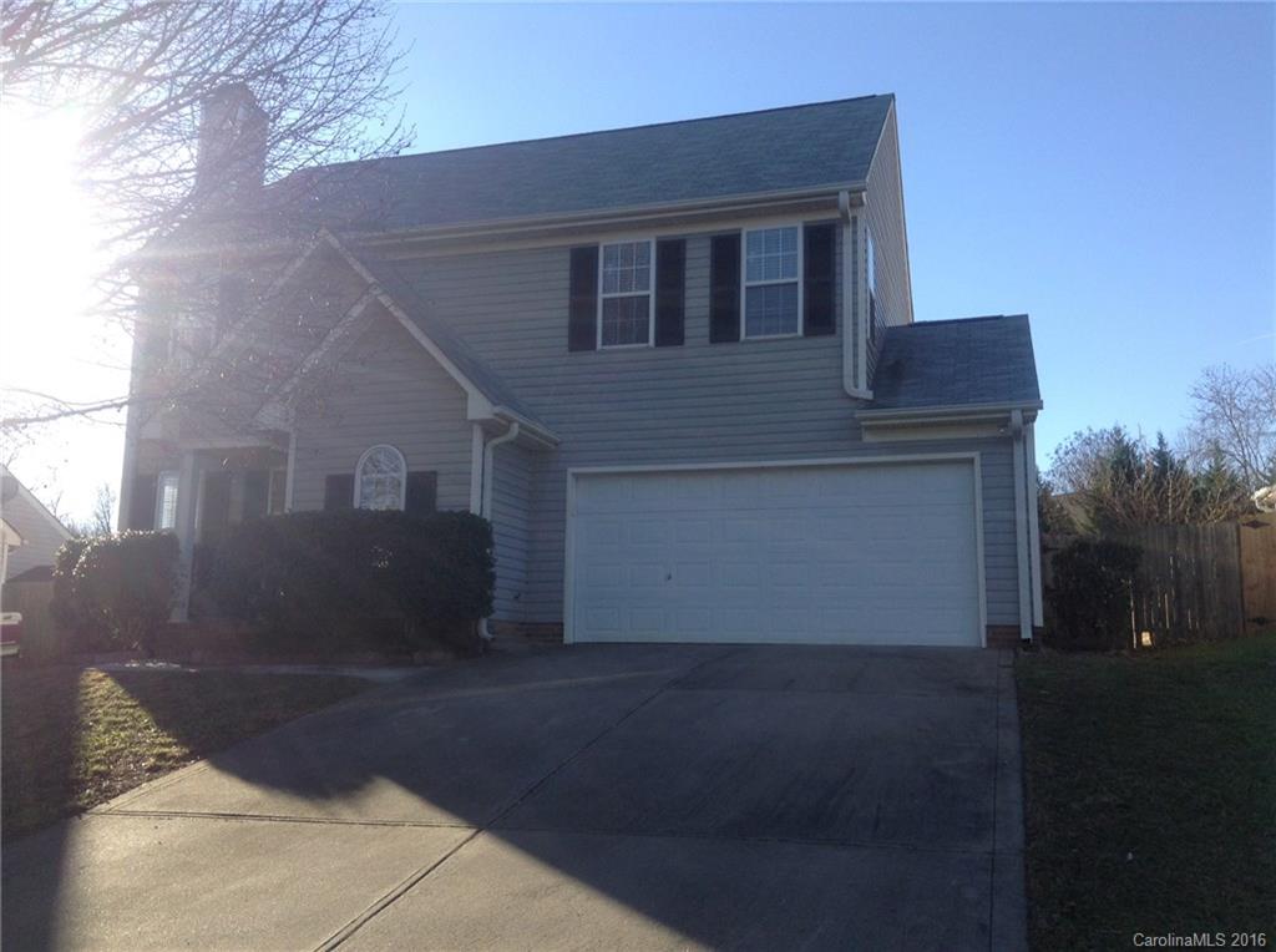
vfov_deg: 42.8
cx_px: 638
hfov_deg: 55.4
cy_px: 476
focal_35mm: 33
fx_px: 1214
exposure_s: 1/460
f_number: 2.4
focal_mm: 3.3
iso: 25
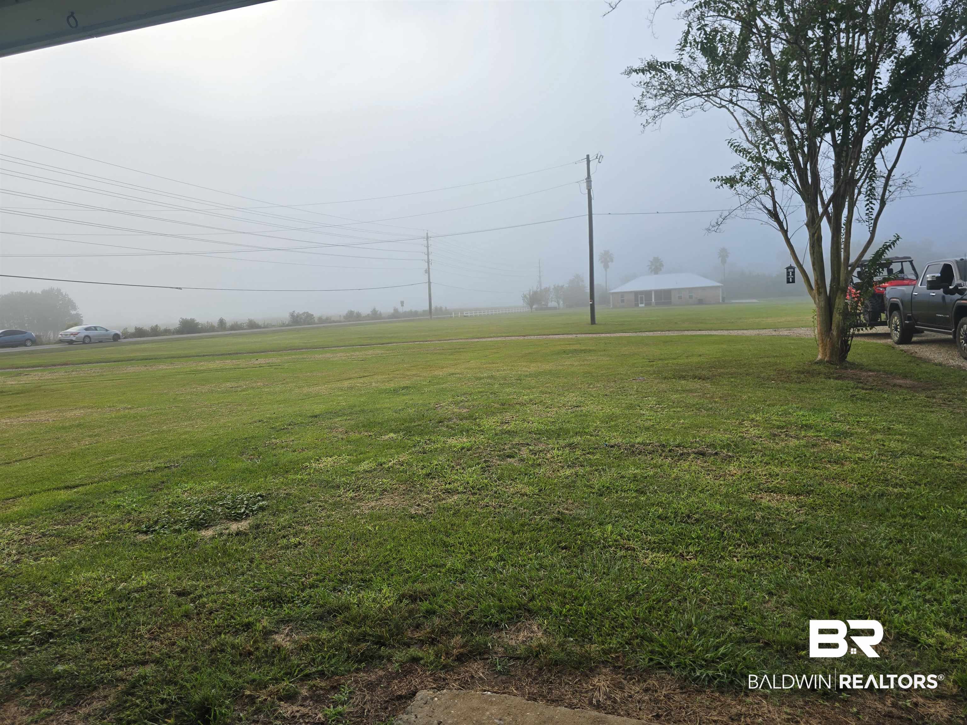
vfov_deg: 58.9
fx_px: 643
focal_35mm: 23
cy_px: 362
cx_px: 484
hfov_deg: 73.9
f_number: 1.7
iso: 12
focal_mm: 6.3
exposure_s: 1/211
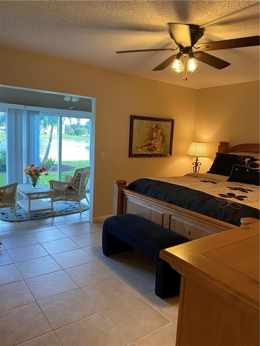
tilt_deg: -6.5
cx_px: 130
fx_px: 260
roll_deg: -2.2
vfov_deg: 67.3
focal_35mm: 26
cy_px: 173
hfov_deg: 53.1
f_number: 1.8
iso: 80
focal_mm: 4.25
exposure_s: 1/60
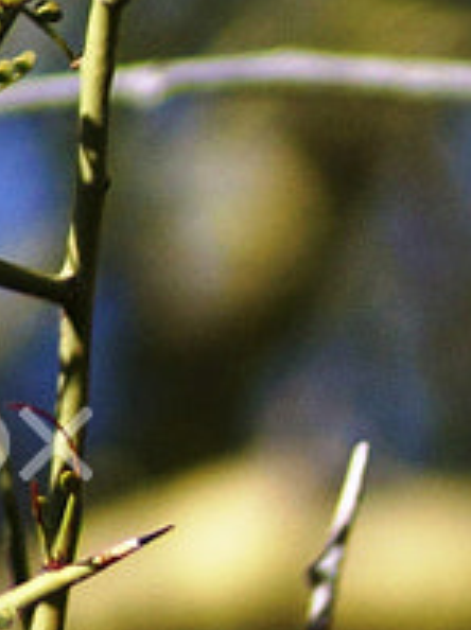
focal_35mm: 2101
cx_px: 1849
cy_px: -803
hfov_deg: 0.7
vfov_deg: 0.9
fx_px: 38199
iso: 200
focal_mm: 180
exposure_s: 1/1250
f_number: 5.6
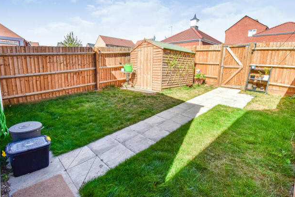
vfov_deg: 73.8
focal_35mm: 16
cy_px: 94
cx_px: 144
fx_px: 131
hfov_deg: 96.7
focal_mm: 10
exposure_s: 1/400
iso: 400
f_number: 11
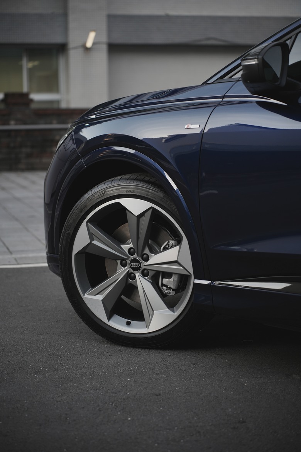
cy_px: 226
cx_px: 150
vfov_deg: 27.0
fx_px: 941
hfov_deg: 18.2
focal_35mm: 75
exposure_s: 1/640
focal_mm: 75
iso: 100
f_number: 2.8
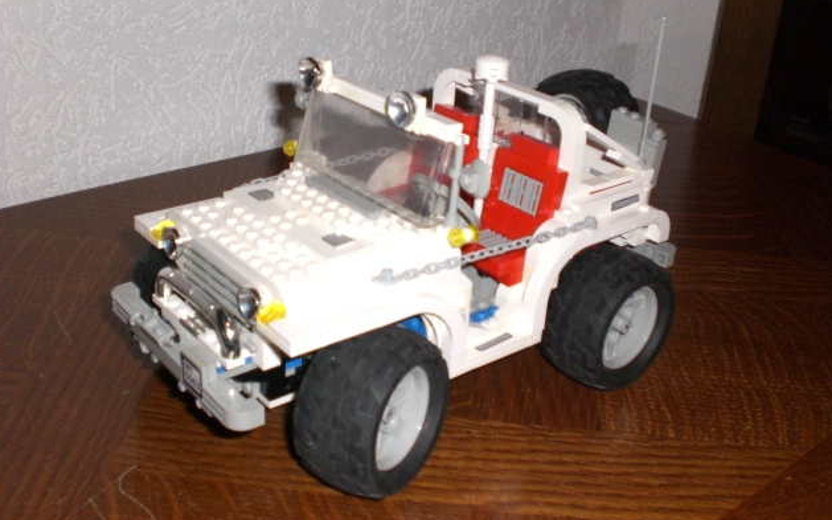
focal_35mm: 41
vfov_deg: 31.2
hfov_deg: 48.2
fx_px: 930
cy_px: 229
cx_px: 415
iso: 200
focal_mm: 6.3
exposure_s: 1/60
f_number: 3.1
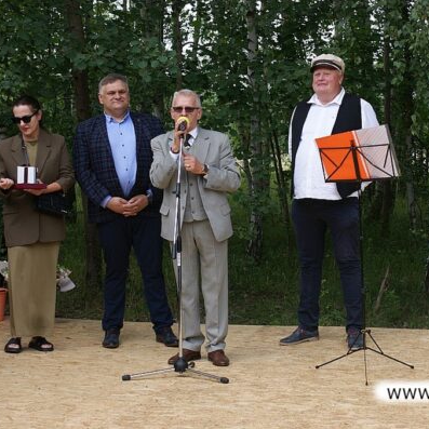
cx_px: 250
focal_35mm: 77
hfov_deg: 22.5
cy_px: 214
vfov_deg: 22.5
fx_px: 1080
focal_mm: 40
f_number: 5.6
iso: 200
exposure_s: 1/200
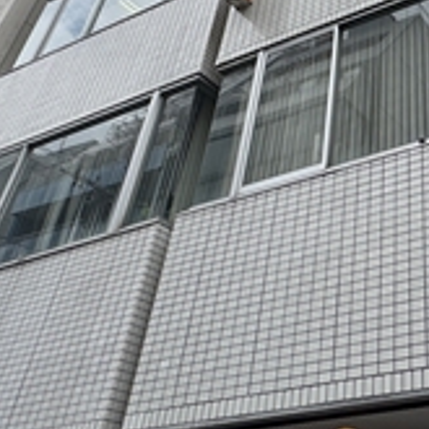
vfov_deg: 34.7
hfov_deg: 34.5
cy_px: 18
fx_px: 631
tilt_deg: +41.0
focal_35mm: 45
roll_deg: +1.6
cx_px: 419
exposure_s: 1/1217
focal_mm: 2.22
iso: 40
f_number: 2.2
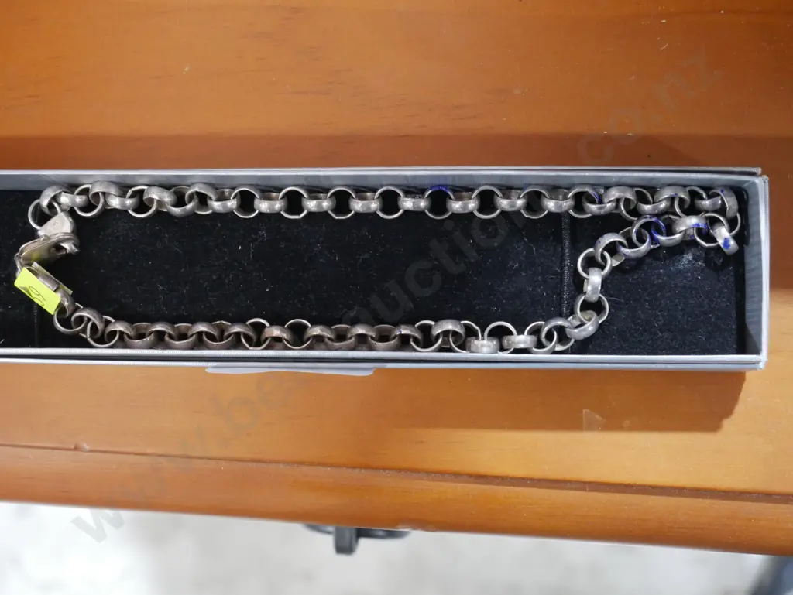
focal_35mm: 50
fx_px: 1146
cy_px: 298
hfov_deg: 38.2
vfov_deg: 29.1
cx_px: 396
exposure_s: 1/60
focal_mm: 25
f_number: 5.3
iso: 3200
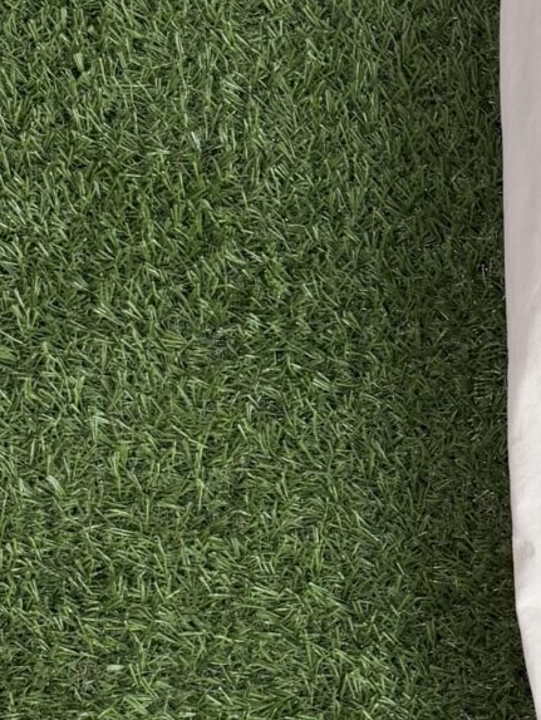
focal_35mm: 107
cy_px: 434
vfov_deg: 18.3
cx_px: 1033
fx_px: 2228
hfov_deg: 12.4
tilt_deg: -85.8
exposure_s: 1/121
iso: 100
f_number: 1.78
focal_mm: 6.76
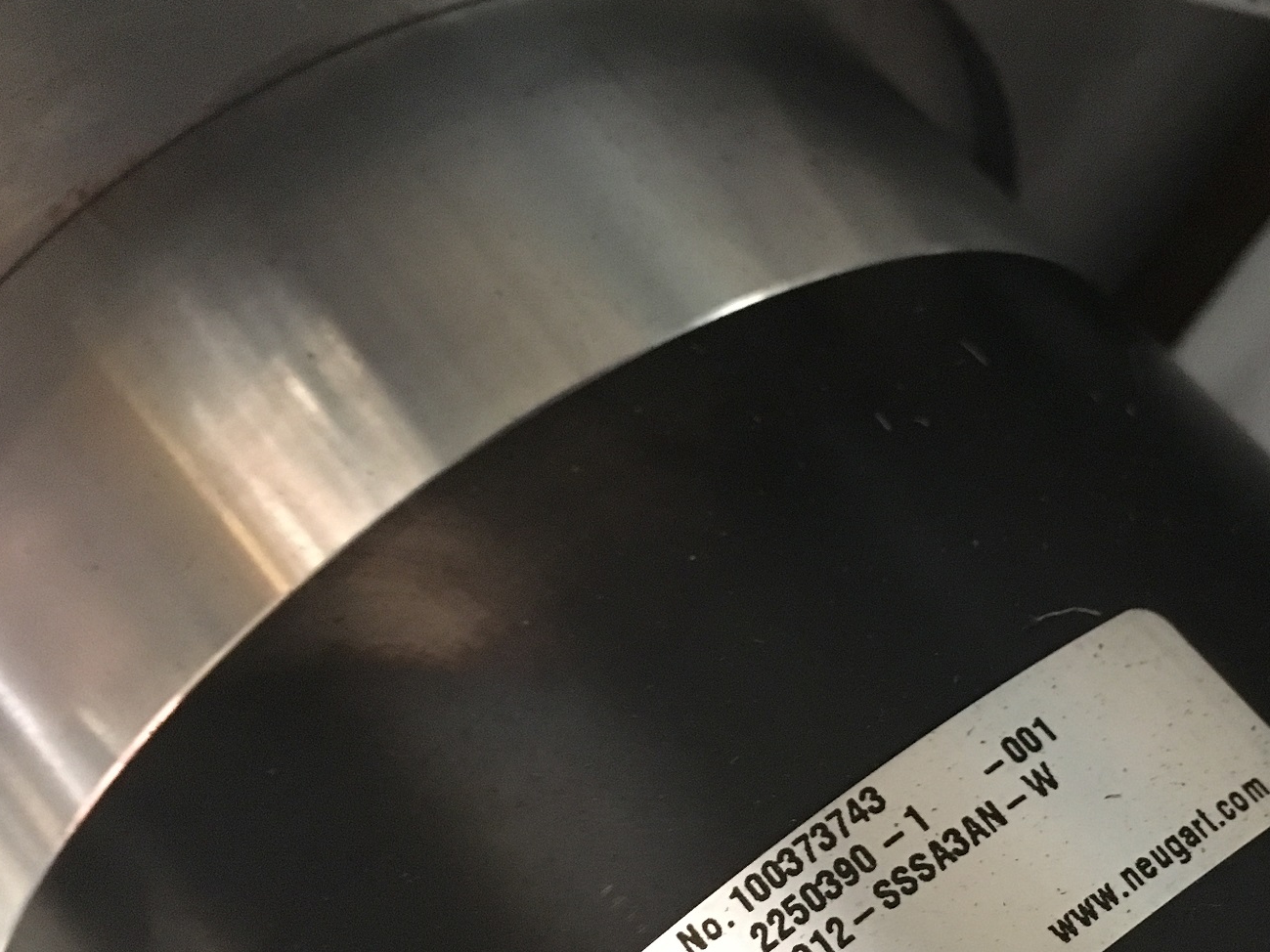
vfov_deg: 31.8
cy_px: 667
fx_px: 1651
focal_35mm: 45
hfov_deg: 41.6
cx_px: 833
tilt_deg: -34.1
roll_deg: -34.5
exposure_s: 1/17
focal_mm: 4.15
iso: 320
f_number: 2.2
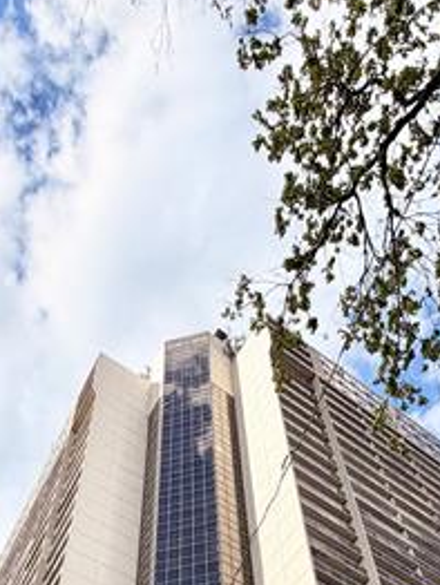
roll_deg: +1.4
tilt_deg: +42.1
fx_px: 694
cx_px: 212
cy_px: 715
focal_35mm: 41
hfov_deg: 35.2
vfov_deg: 35.3
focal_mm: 2.22
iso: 20
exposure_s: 1/955
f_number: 2.2
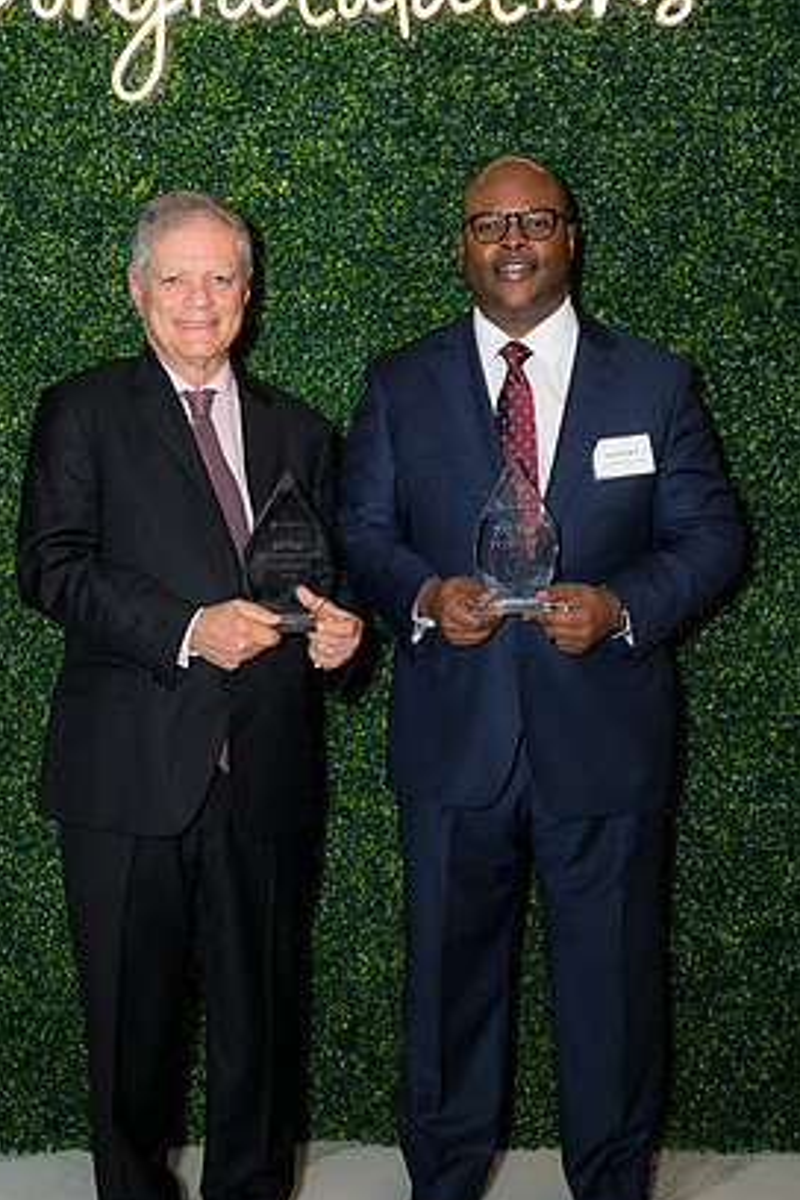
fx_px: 1767
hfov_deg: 25.5
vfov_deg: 37.5
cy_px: 576
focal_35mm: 53
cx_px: 365
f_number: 5
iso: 400
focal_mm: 48
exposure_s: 1/160
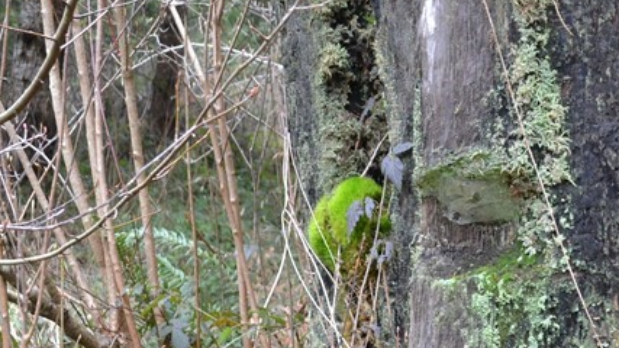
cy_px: 232
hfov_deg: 28.6
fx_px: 1182
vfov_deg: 16.7
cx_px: 507
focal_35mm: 72
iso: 400
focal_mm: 18
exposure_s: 1/60
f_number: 4
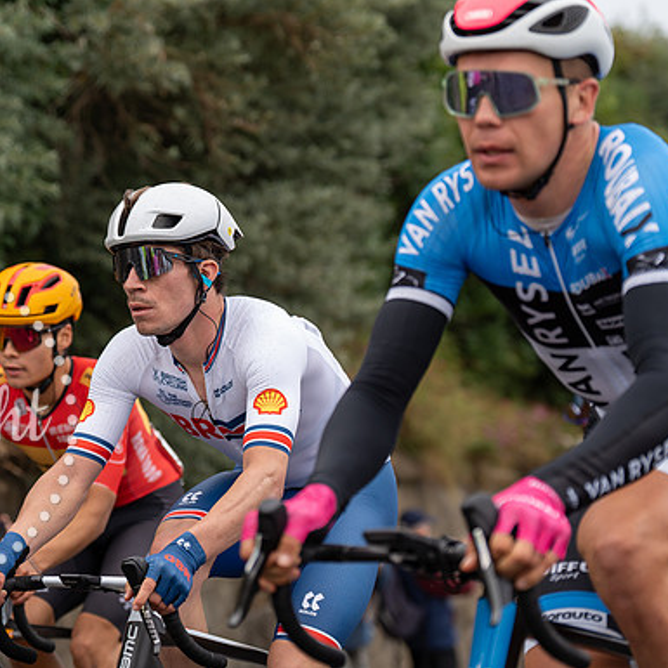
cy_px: 334
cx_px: 184
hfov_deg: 13.2
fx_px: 2882
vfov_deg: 13.2
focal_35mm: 132
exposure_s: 1/1000
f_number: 3.5
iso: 320
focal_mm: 103
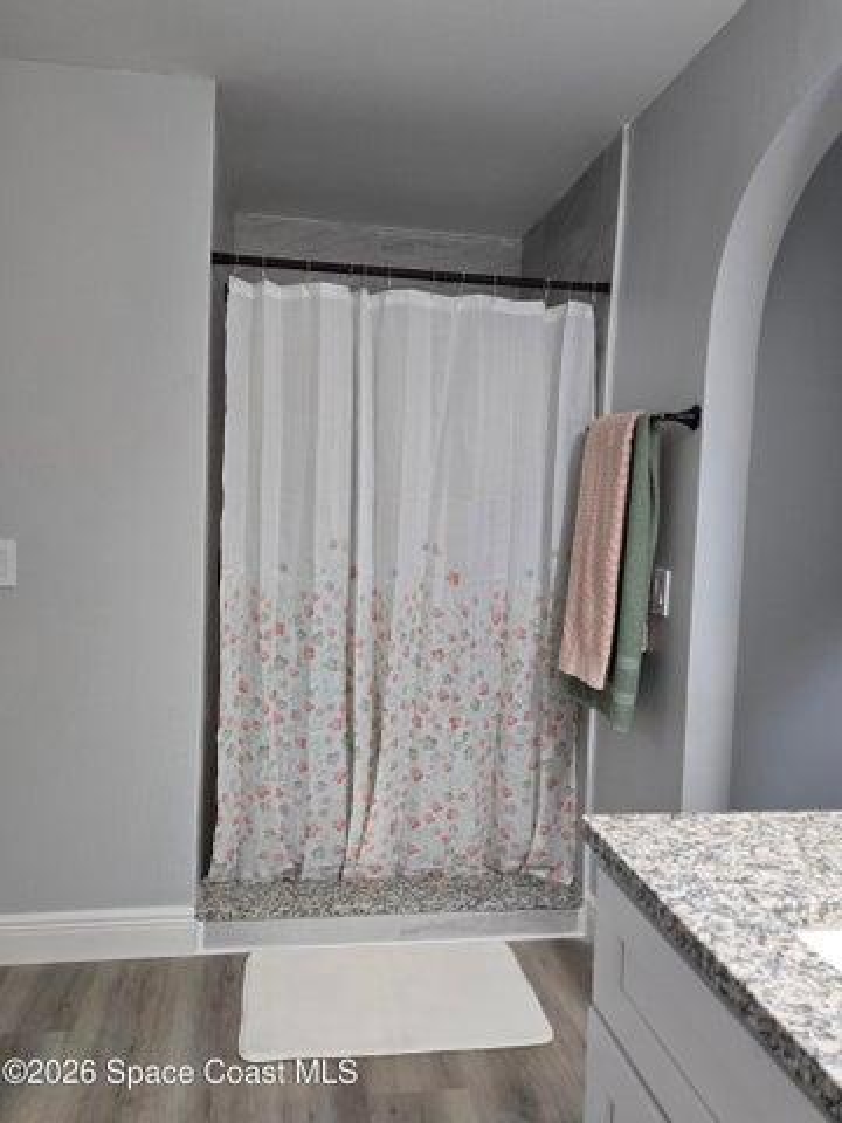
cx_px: 421
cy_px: 562
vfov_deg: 73.9
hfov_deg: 58.9
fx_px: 746
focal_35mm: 23
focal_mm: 5.4
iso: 400
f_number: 1.8
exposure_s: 1/120
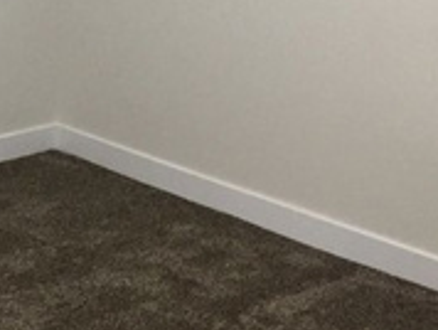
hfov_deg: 18.0
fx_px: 1318
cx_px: -69
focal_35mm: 104
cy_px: -37
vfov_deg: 13.9
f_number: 2.2
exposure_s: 1/30
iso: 200
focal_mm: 4.15
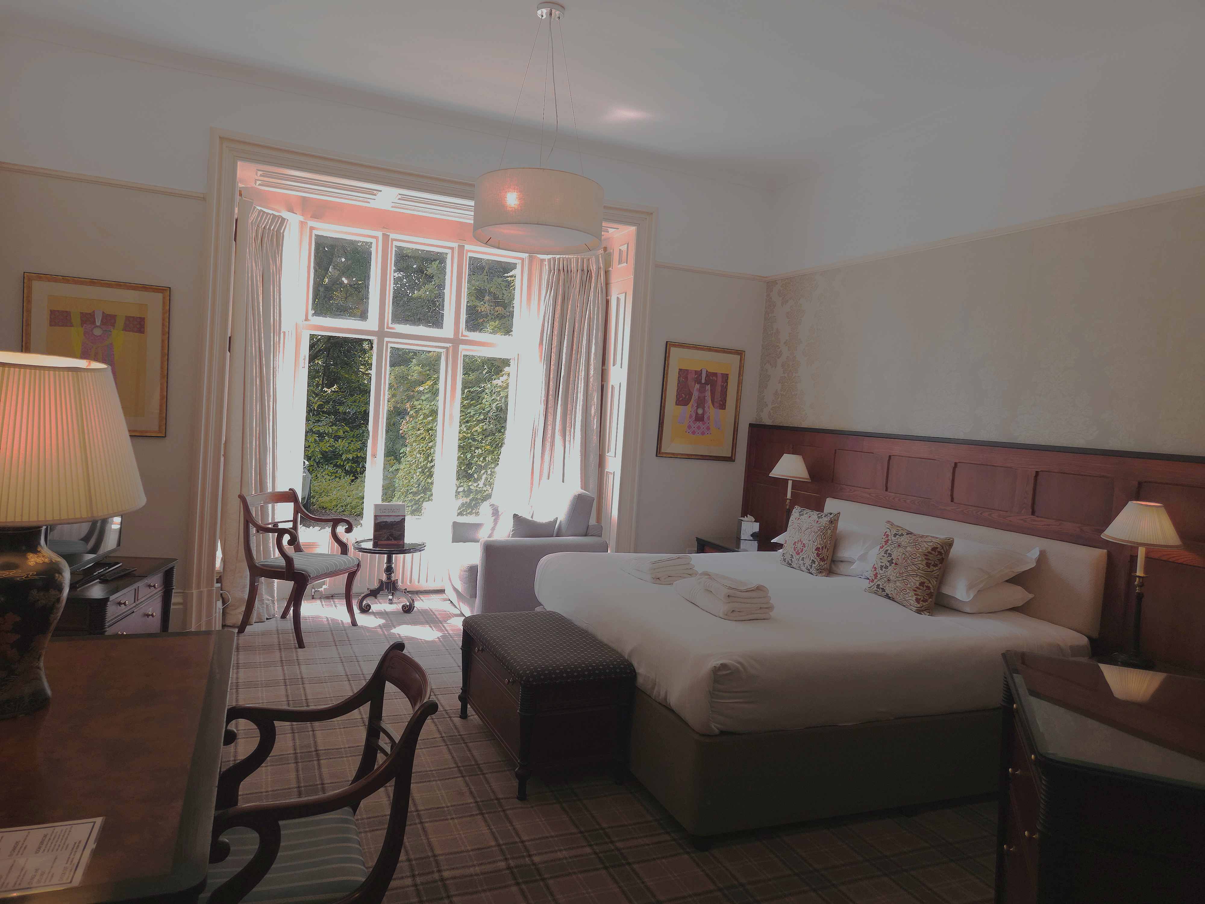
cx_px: 602
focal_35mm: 23
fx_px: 801
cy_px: 452
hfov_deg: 73.9
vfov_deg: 58.9
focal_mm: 5.4
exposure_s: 1/100
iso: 64
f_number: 1.8
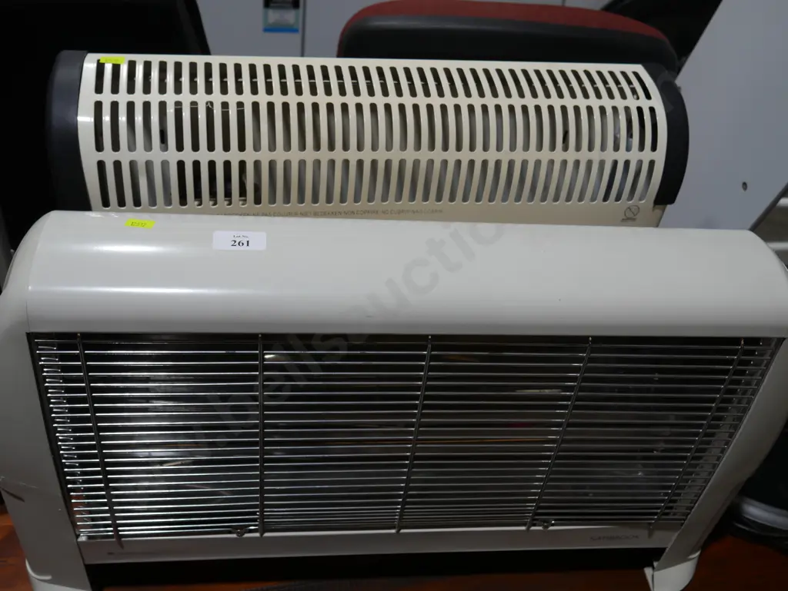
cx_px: 394
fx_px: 820
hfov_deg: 51.3
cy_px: 296
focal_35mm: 36
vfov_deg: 39.7
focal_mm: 18
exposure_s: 1/125
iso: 200
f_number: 4.5
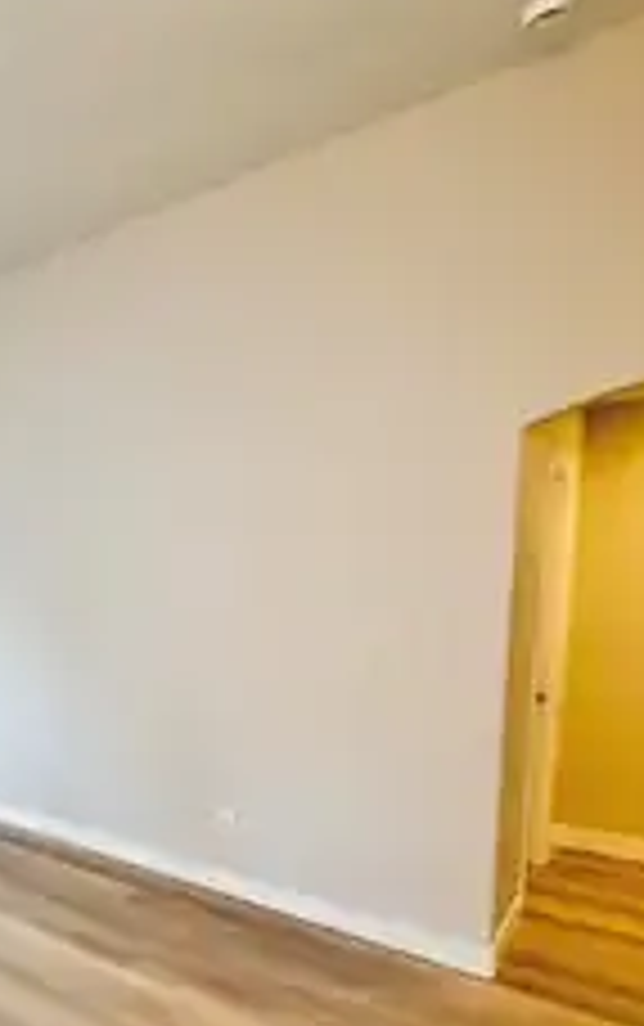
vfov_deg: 69.4
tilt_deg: -5.0
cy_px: 634
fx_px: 728
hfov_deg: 38.5
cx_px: -81
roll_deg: -0.6
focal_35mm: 26
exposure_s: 1/60
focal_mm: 2.22
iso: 400
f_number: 2.2
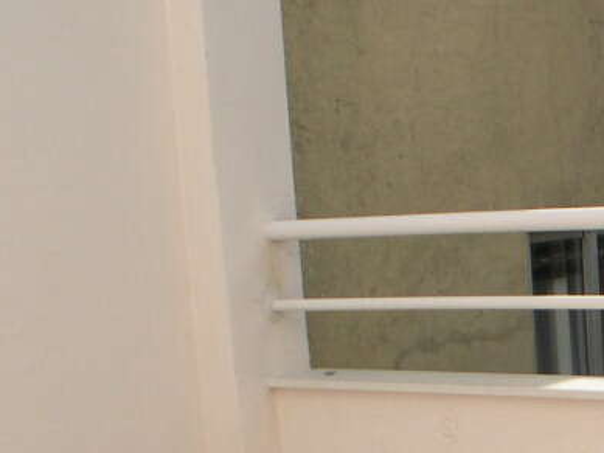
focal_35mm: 125
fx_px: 2182
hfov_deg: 15.1
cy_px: 507
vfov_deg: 11.7
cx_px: 756
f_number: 7.6
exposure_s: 1/213
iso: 100
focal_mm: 8
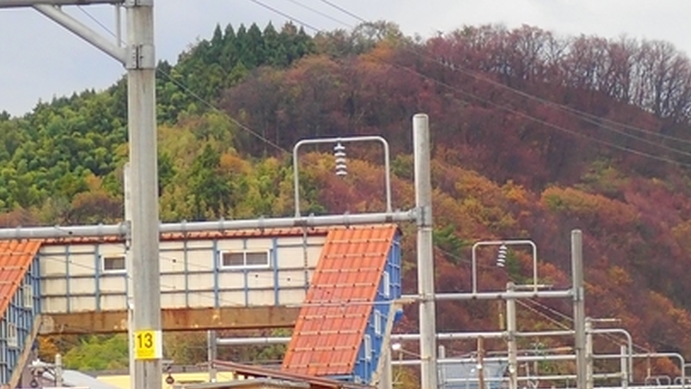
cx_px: 329
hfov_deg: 10.0
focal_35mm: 215
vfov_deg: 5.6
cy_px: 276
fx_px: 3940
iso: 200
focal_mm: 18
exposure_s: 1/160
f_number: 4.9
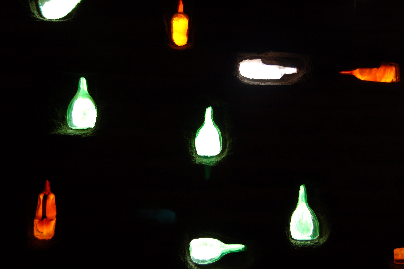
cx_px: 202
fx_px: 572
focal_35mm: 51
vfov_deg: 26.4
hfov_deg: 38.9
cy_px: 134
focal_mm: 34
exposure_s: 1/50
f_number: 4.5
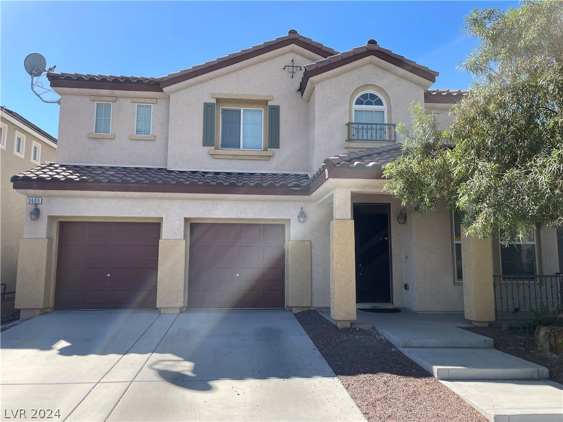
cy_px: 211
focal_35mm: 26
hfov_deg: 67.3
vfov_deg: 53.1
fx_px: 423
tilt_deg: +6.6
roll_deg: -0.5
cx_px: 282
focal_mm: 4.2
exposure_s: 1/1984
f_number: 1.6
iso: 32
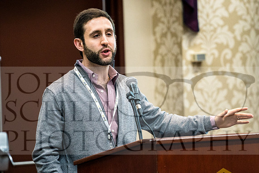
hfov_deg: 7.8
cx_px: 130
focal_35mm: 264
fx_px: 1900
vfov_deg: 5.2
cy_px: 86
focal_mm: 176
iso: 3200
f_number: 3.5
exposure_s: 1/160
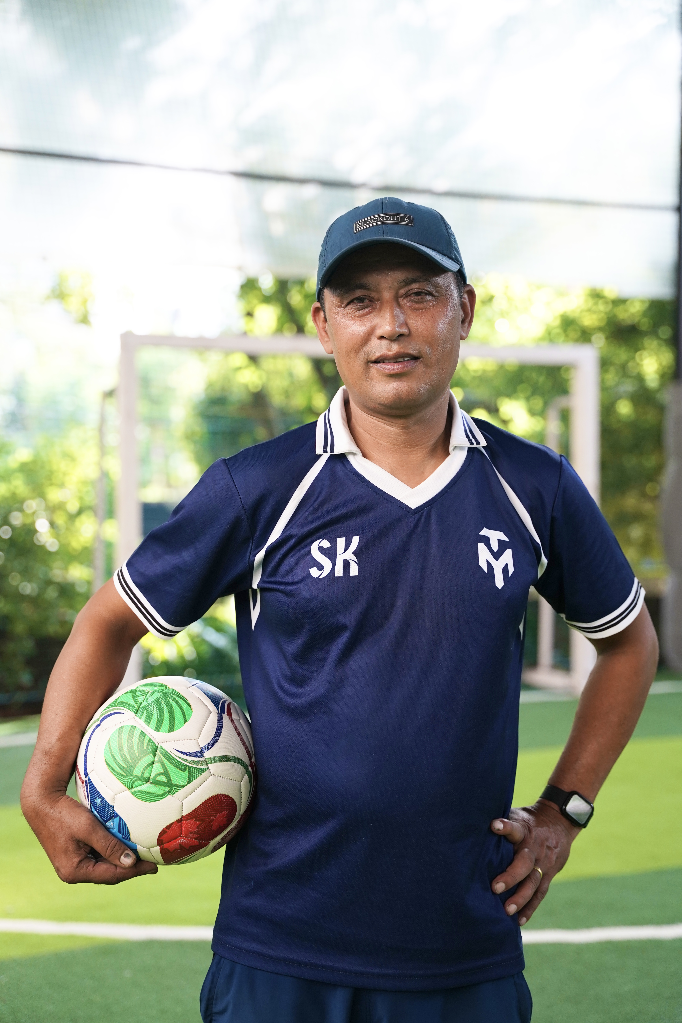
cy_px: 512
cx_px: 341
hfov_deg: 24.7
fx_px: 1554
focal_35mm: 55
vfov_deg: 36.4
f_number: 2.8
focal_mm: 54.7
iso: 1000
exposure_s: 1/500
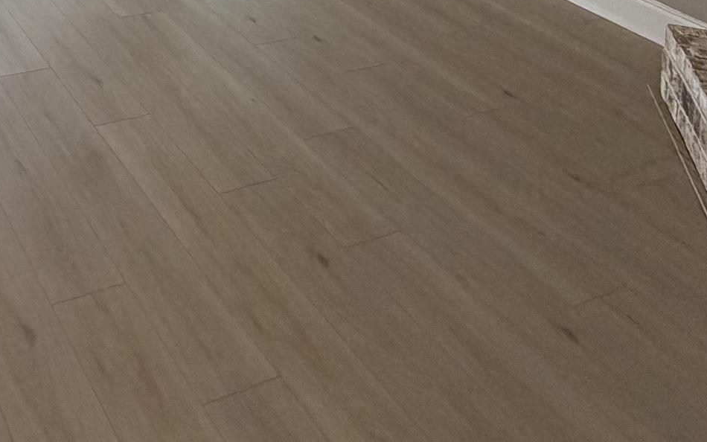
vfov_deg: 19.5
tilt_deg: -2.8
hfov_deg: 39.2
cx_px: 86
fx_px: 925
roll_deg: -2.2
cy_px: -368
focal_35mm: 48
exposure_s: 1/120
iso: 250
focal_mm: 2.22
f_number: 2.2
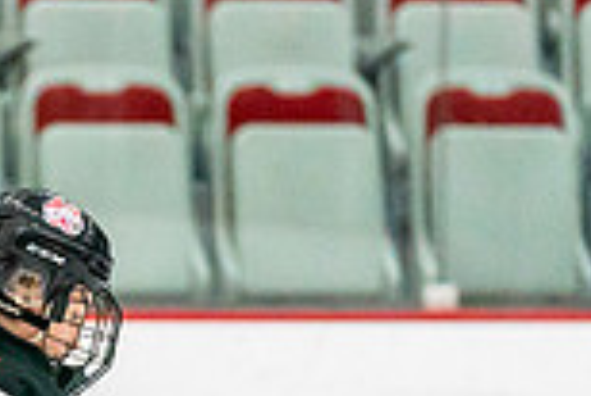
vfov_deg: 1.4
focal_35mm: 992
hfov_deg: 2.1
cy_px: 811
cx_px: -224
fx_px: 16300
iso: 3200
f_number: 2.8
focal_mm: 178
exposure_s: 1/1250
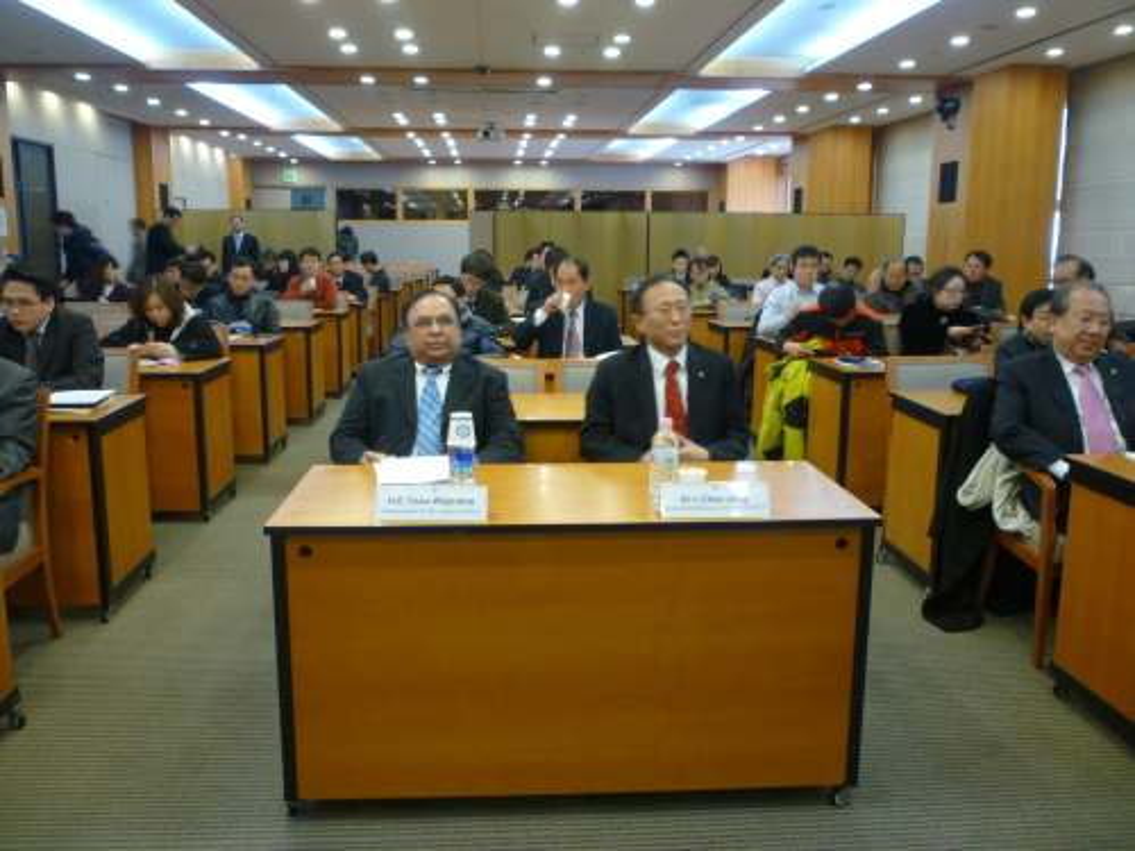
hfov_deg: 61.7
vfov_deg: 48.2
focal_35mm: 29
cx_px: 568
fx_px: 951
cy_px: 426
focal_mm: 5.2
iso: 80
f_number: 3.3
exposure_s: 1/8
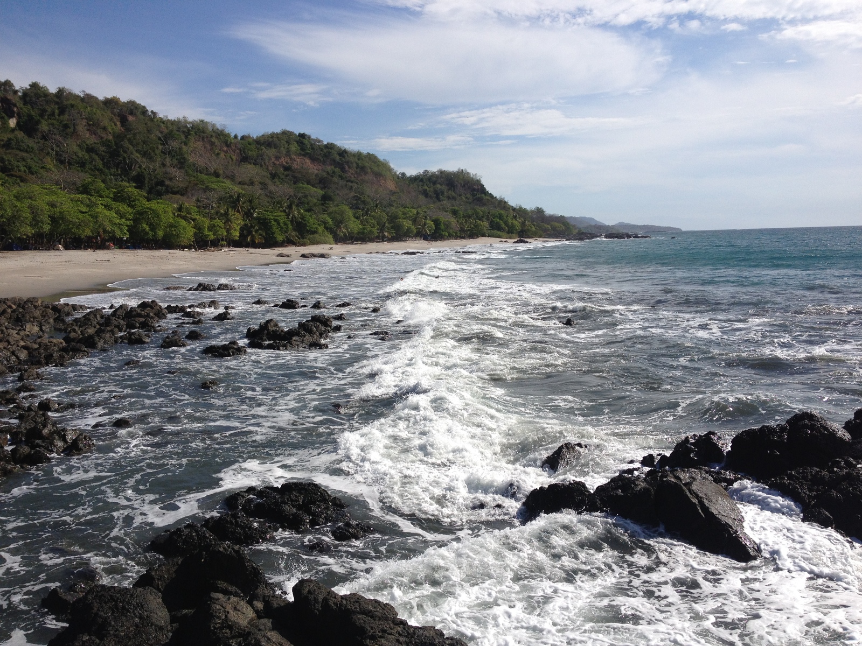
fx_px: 872
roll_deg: +1.9
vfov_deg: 40.7
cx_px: 431
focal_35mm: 35
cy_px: 323
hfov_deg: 52.6
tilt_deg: -9.3
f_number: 2.4
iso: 50
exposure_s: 1/3247
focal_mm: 4.28
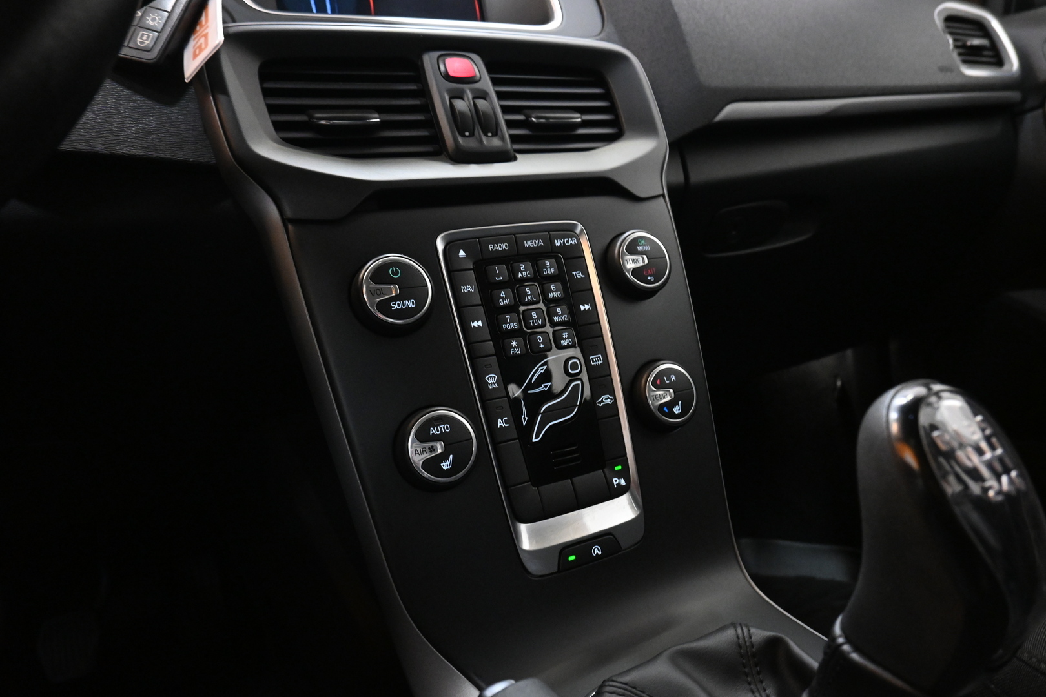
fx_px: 697
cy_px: 348
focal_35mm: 24
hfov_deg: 73.7
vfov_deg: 53.1
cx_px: 523
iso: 4000
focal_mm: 16
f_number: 5
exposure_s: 1/40
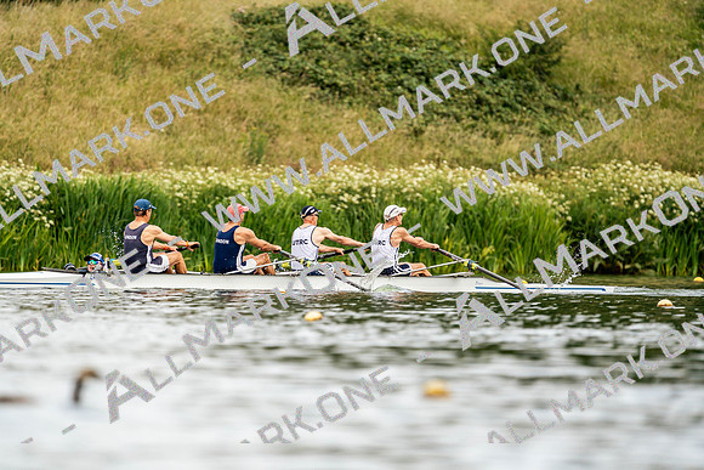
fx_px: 11736
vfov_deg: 2.3
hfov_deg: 3.4
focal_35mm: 600
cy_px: 235
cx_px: 352
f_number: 6.3
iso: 320
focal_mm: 600
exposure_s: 1/2000
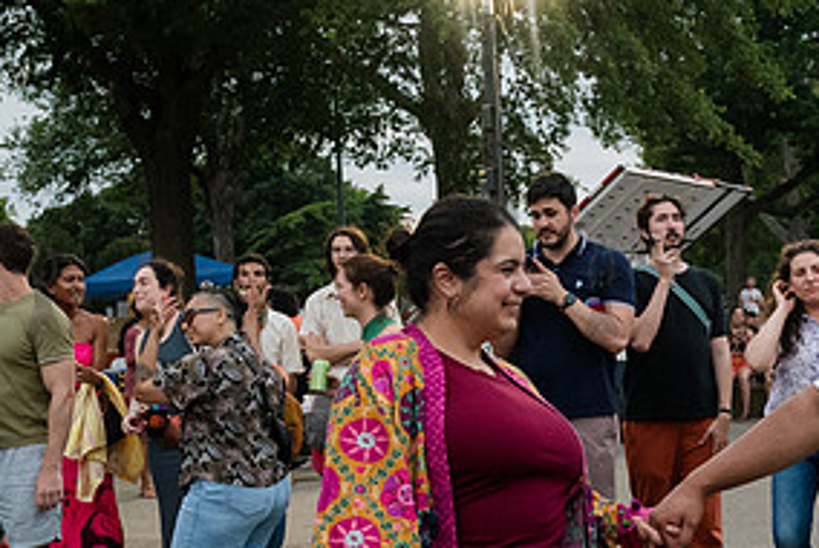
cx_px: 571
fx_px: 1685
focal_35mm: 74
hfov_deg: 27.1
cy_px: 451
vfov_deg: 18.3
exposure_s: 1/400
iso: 4000
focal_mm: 28
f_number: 4.5
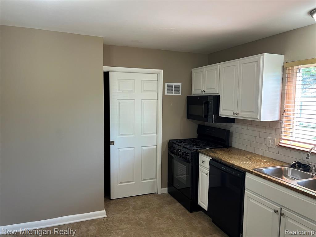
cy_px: 118
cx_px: 158
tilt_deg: -5.6
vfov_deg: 53.1
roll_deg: -0.6
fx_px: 237
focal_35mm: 26
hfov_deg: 67.3
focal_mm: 5.7
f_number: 1.5
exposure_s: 1/88
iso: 125
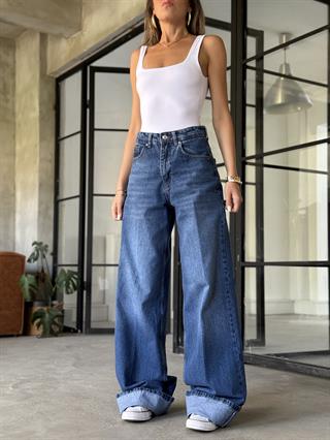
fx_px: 610
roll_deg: -0.6
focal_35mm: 48
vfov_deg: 39.6
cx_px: 165
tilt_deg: +4.6
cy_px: 220
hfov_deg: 30.3
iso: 250
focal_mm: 6.76
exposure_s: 1/60
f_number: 1.78
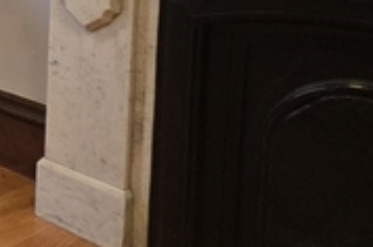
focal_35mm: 78
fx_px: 807
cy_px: -149
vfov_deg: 15.7
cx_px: -480
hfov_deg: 15.8
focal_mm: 2.2
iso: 250
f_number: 1.9
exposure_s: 1/120
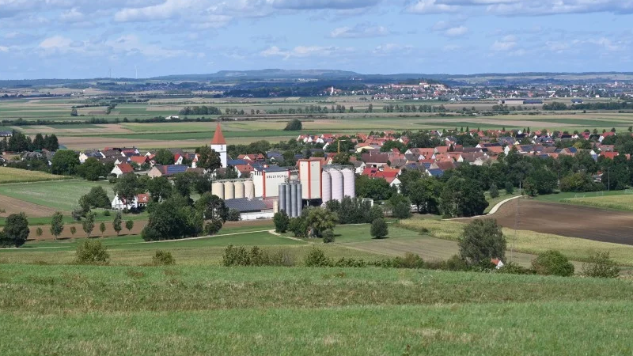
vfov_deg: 12.2
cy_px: 148
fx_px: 1662
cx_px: 244
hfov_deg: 21.5
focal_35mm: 99
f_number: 8
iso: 100
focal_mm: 70
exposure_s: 1/500
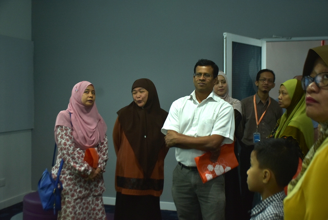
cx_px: 164
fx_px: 438
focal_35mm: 48
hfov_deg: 41.1
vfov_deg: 28.1
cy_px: 110
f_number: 4
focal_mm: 32
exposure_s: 1/125
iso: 400
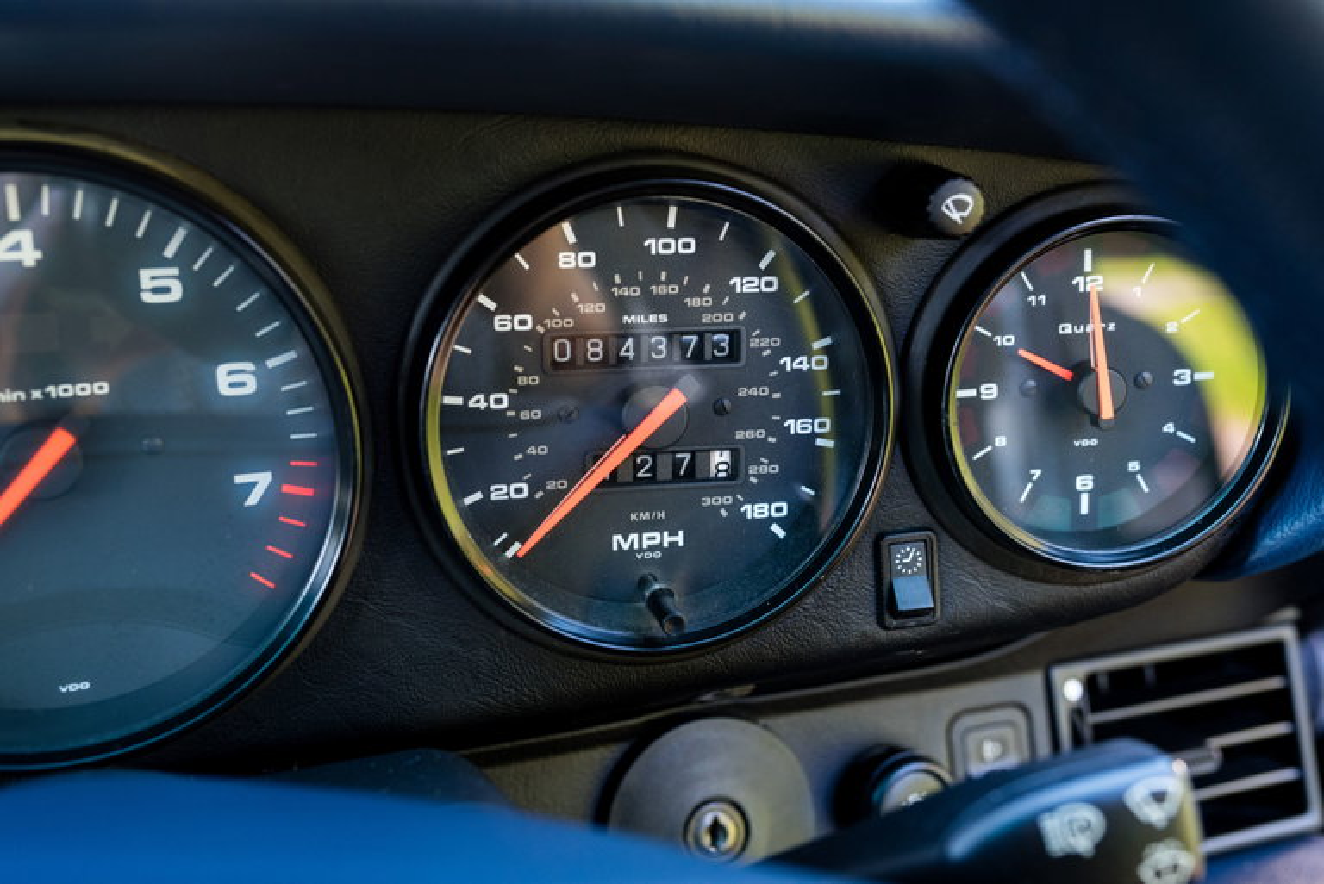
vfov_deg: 37.9
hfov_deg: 54.4
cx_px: 662
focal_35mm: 35
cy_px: 442
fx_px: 1288
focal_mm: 35
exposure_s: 1/50
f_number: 5
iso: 1250
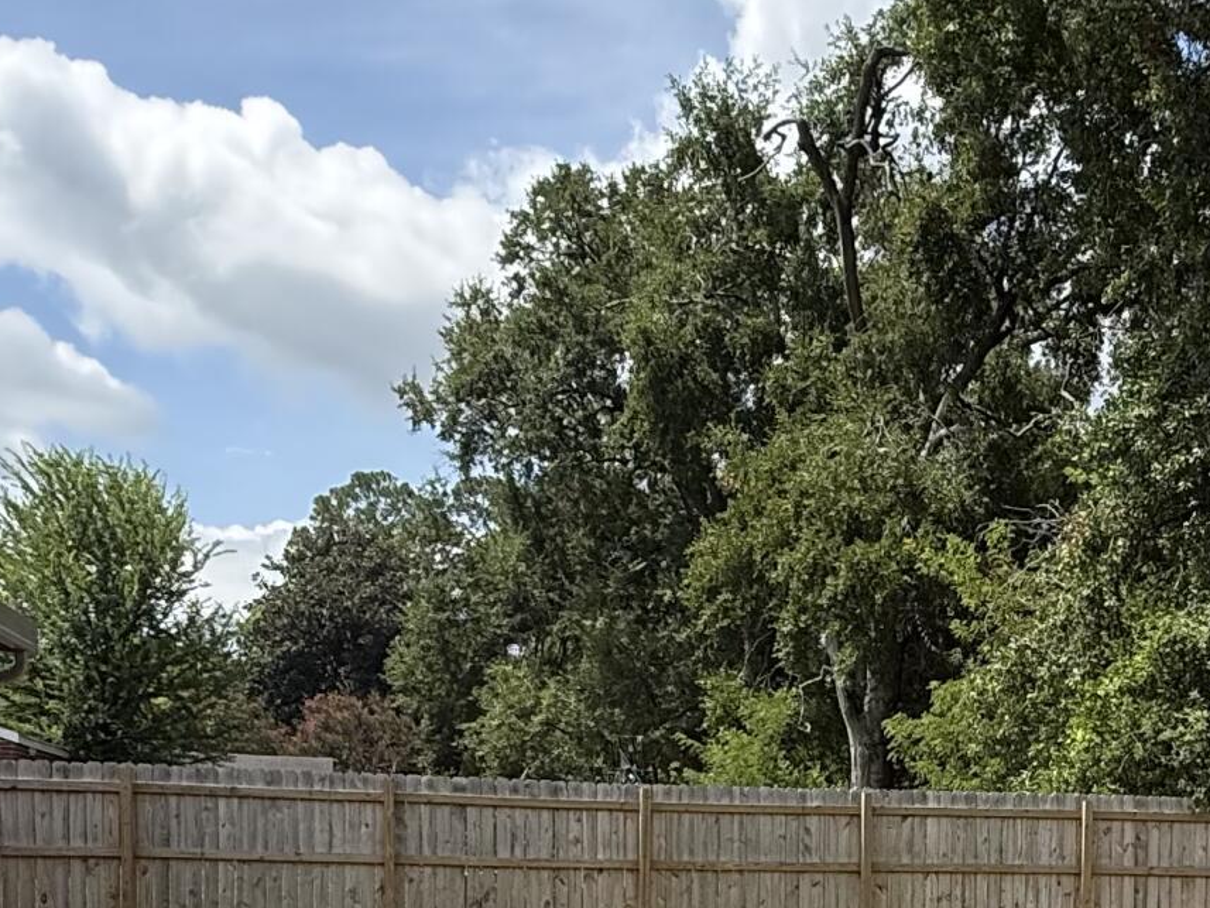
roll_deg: -0.5
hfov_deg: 37.5
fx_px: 1713
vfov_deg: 27.2
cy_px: 997
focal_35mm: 49
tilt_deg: -4.8
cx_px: 966
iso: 50
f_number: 2.2
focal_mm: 2.22
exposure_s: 1/1339
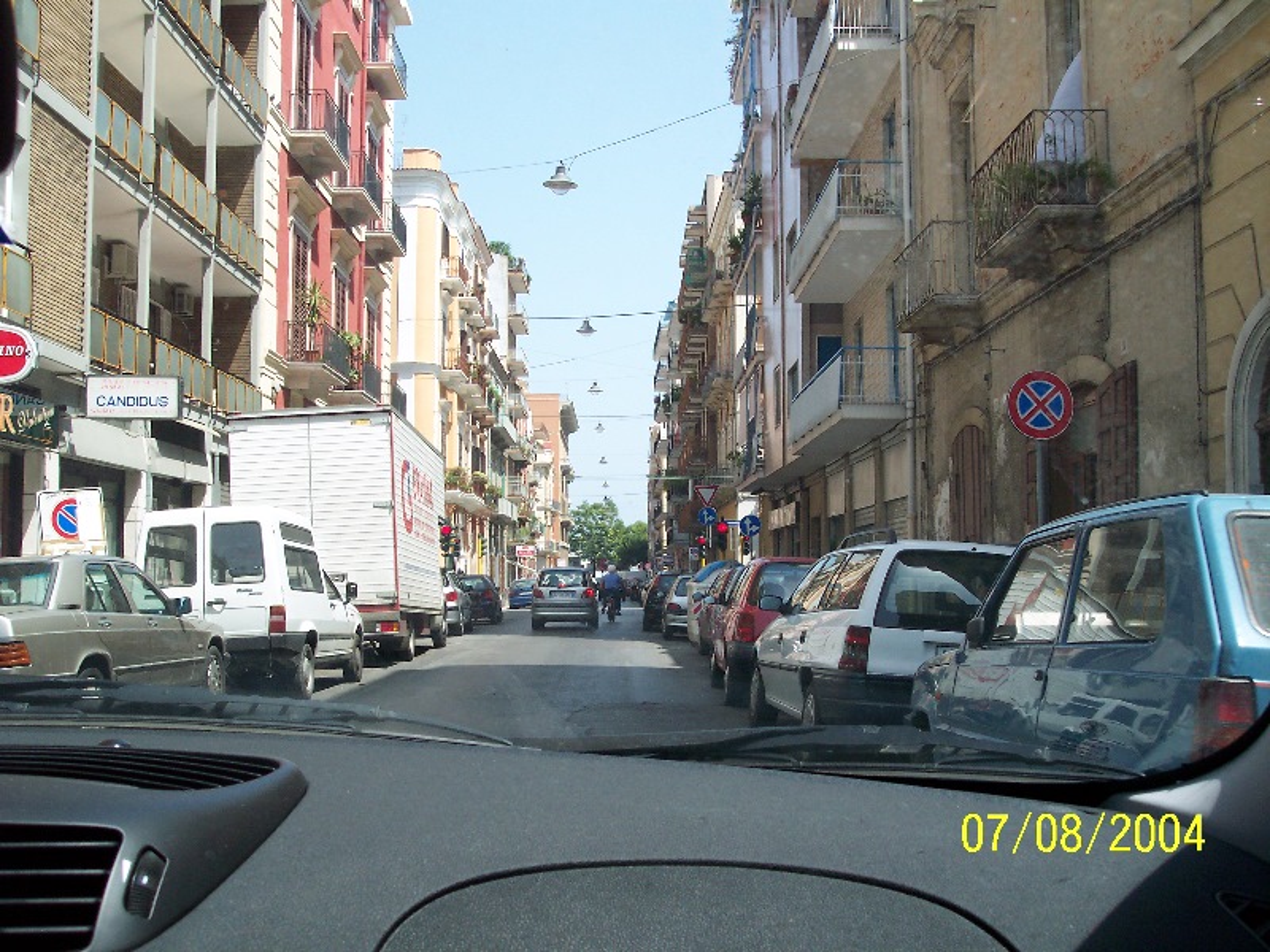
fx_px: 1394
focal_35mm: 38
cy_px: 476
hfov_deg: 49.0
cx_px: 635
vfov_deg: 37.7
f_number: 4.8
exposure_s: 1/350
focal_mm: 8
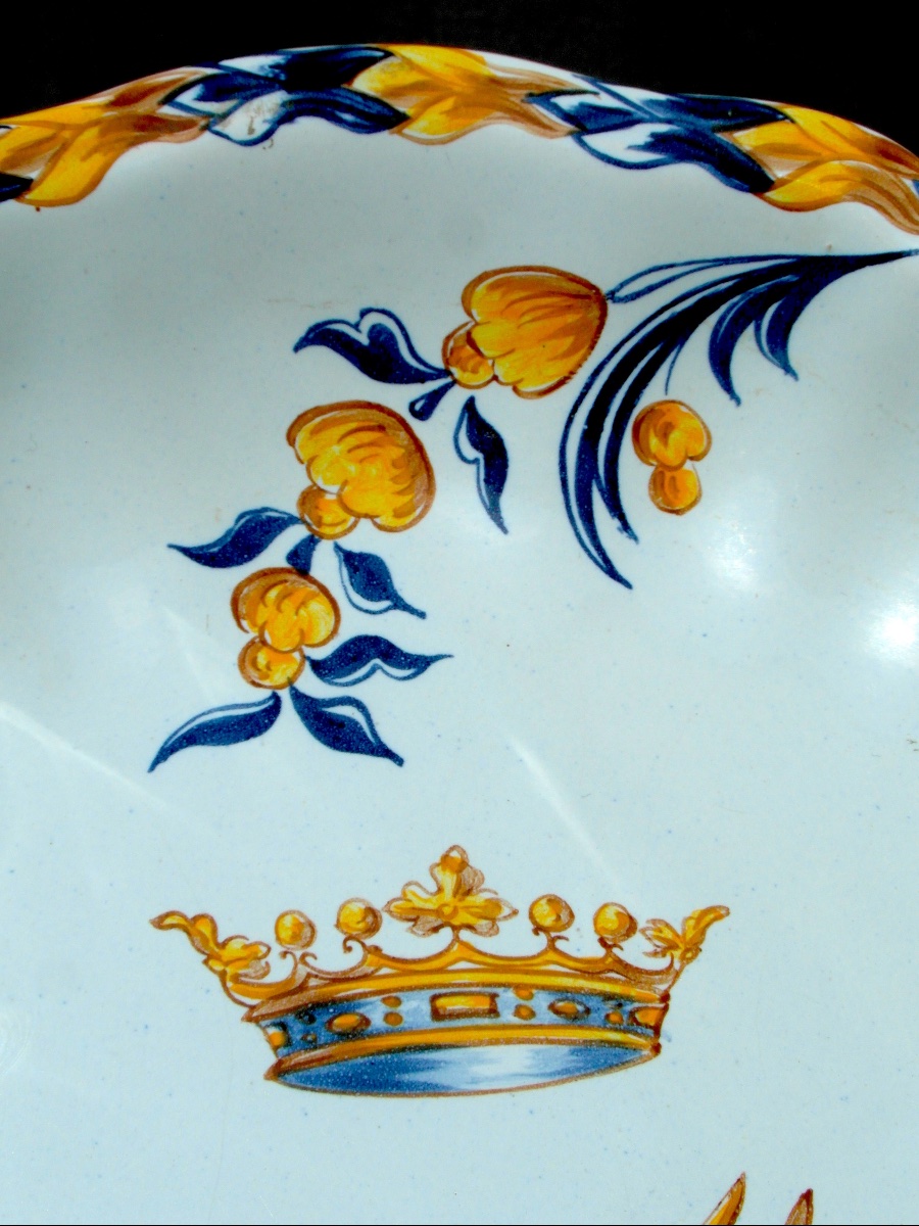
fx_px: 1876
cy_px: 613
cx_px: 460
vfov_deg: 36.2
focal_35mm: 53
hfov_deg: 27.5
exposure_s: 1/1000
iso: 80
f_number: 6
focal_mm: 8.7
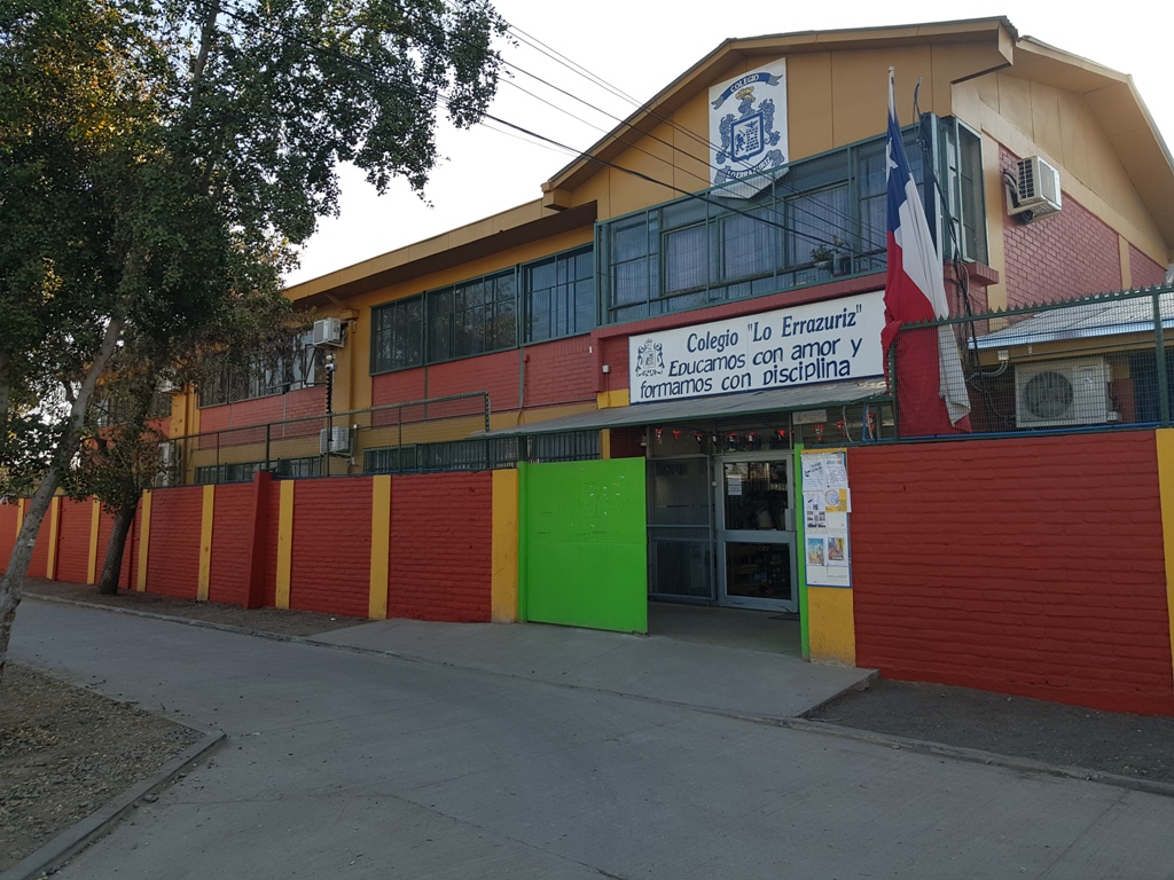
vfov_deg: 53.1
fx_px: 882
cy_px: 440
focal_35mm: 26
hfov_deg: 67.3
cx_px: 587
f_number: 1.7
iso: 40
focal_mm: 4.2
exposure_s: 1/674
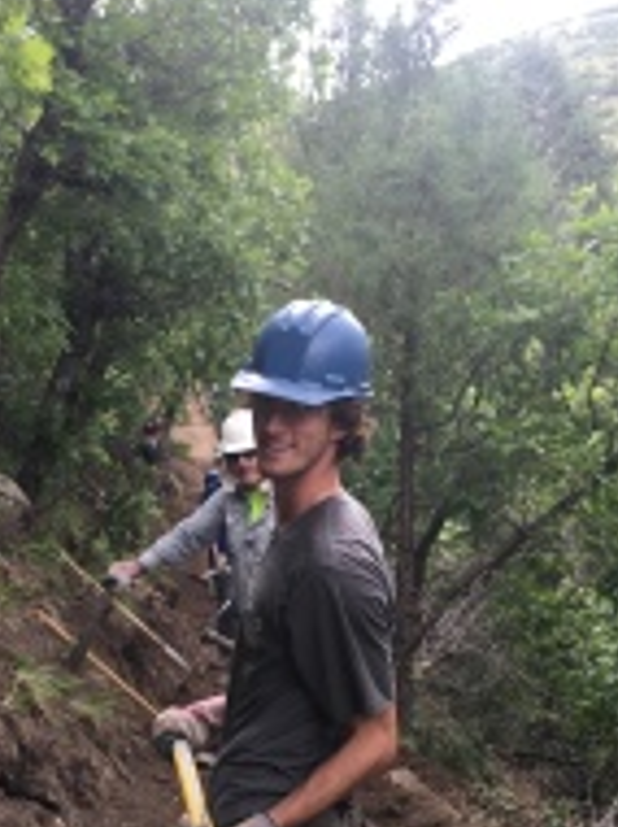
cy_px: 570
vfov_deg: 34.0
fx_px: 1336
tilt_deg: -9.9
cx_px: 196
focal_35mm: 56
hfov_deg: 25.9
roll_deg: +2.3
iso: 32
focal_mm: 4.15
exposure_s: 1/120
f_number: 2.2
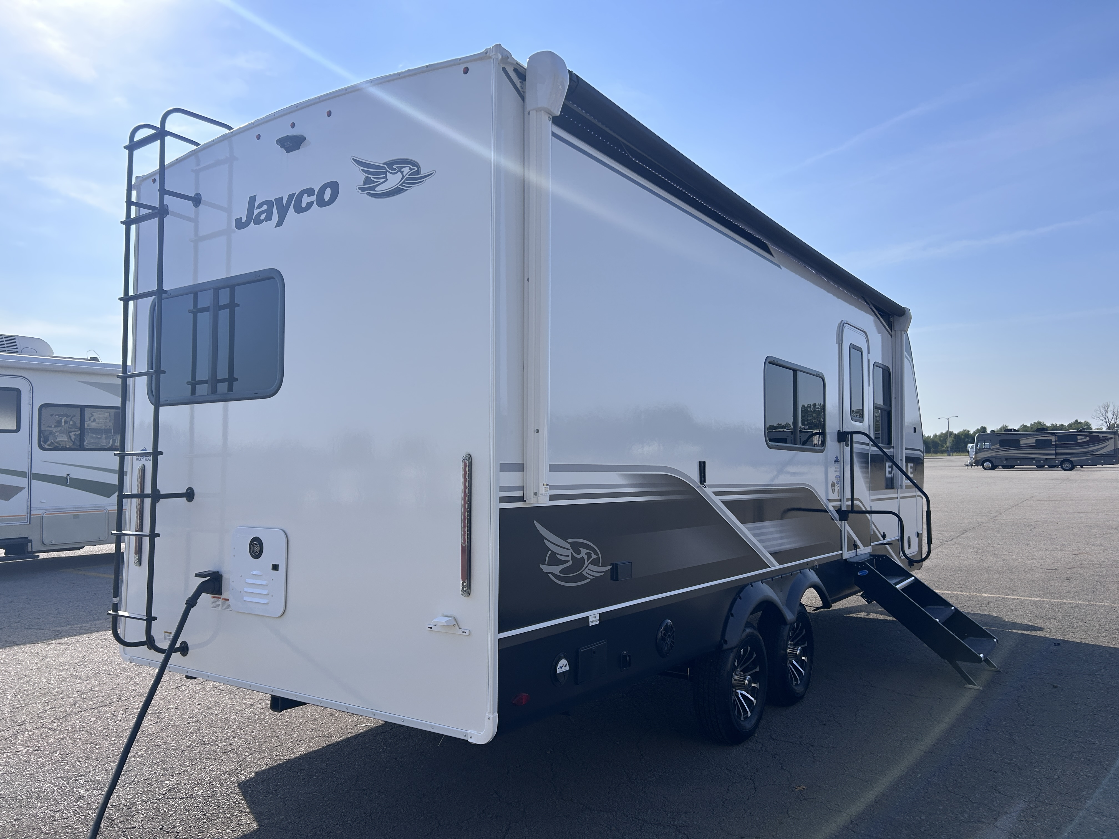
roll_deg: +1.2
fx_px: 840
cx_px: 560
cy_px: 420
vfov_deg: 53.1
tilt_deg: +1.5
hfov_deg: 67.3
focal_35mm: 26
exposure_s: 1/5882
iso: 50
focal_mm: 5.7
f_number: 1.5
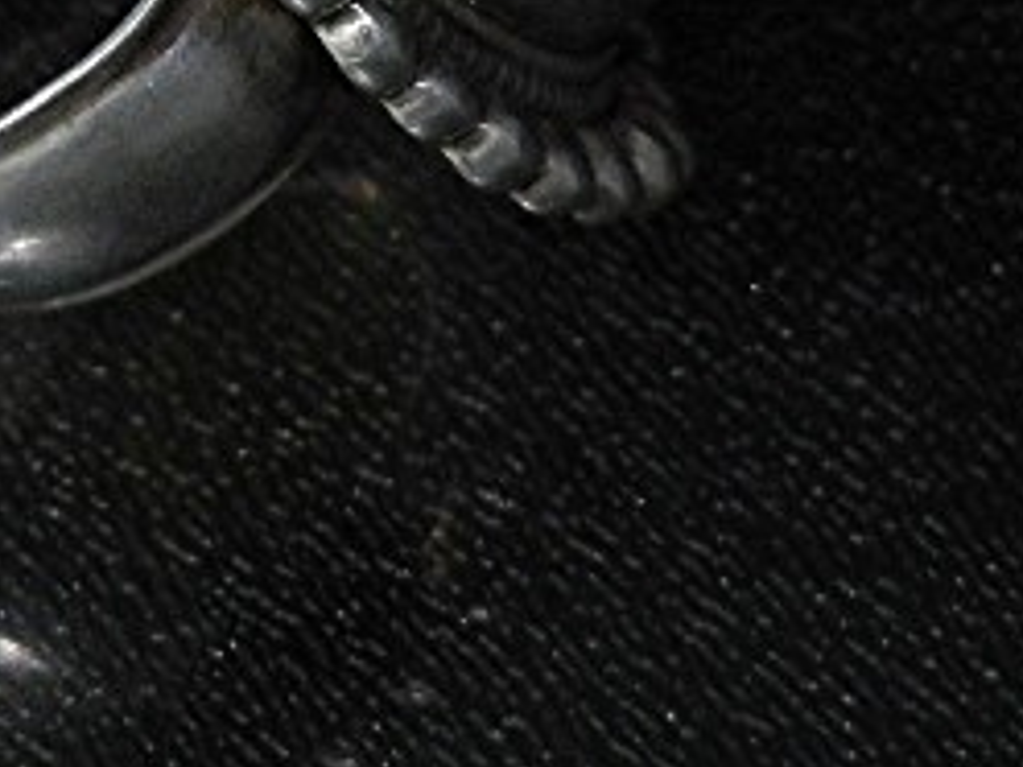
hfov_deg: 7.5
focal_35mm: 263
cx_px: 256
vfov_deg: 5.6
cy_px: -214
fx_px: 7772
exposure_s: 1/30
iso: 800
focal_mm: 18.3
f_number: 9
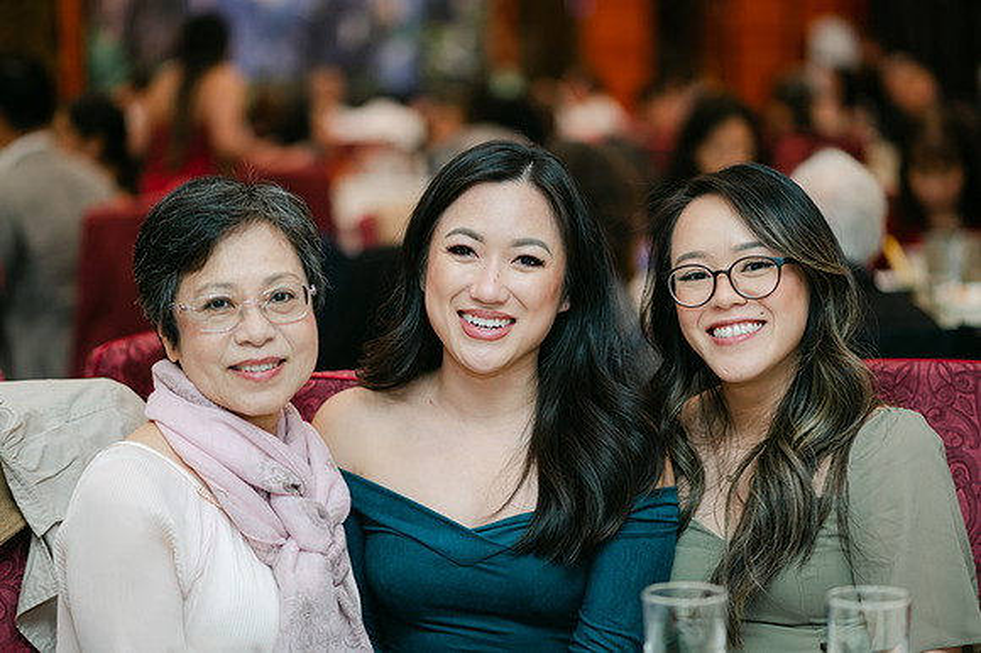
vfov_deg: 16.1
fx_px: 2315
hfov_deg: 23.9
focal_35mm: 85
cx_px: 490
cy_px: 326
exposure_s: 1/125
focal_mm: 85
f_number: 2
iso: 320
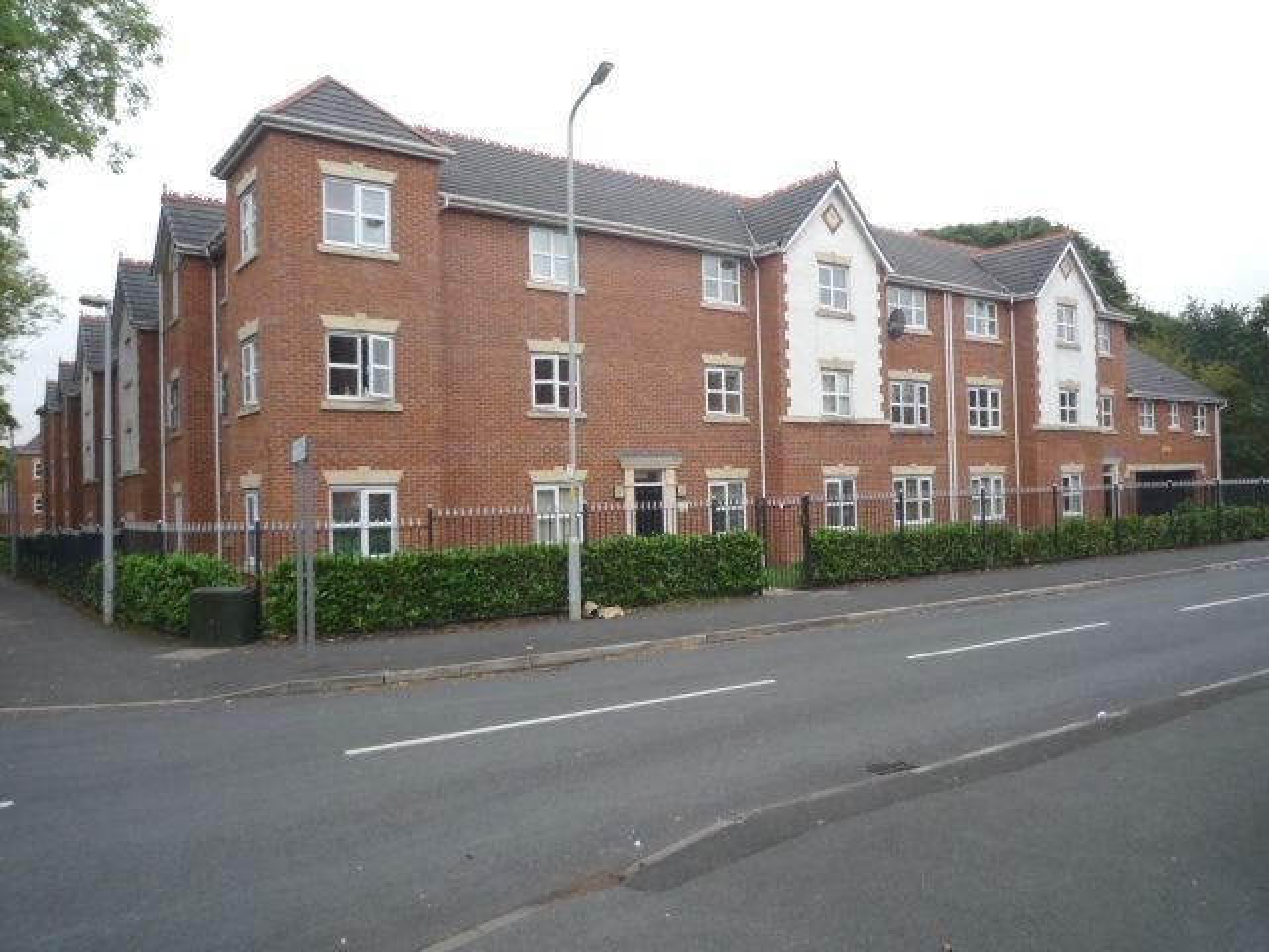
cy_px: 476
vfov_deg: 54.9
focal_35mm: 25
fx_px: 916
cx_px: 634
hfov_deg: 69.4
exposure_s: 1/200
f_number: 2.8
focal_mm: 4.4
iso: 100
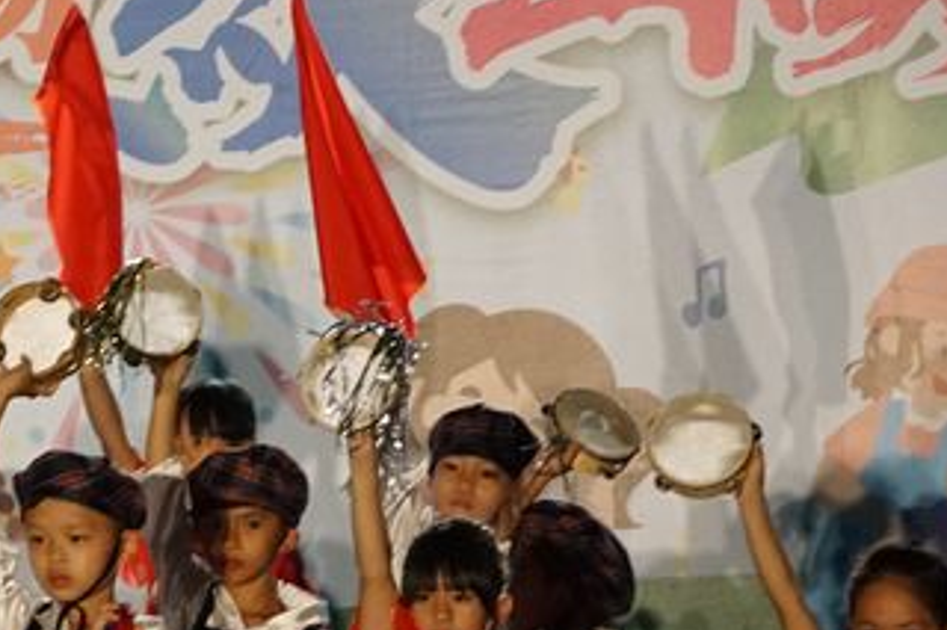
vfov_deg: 4.0
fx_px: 9006
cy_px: 522
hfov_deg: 6.0
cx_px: -497
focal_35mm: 343
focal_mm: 73
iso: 1600
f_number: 5.6
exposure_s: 1/125
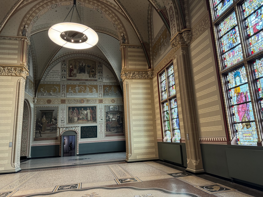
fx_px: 182
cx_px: 132
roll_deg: +4.7
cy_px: 98
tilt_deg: +9.4
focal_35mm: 24
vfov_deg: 56.8
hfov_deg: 71.6
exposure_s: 1/50
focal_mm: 6.76
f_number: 1.78
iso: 250
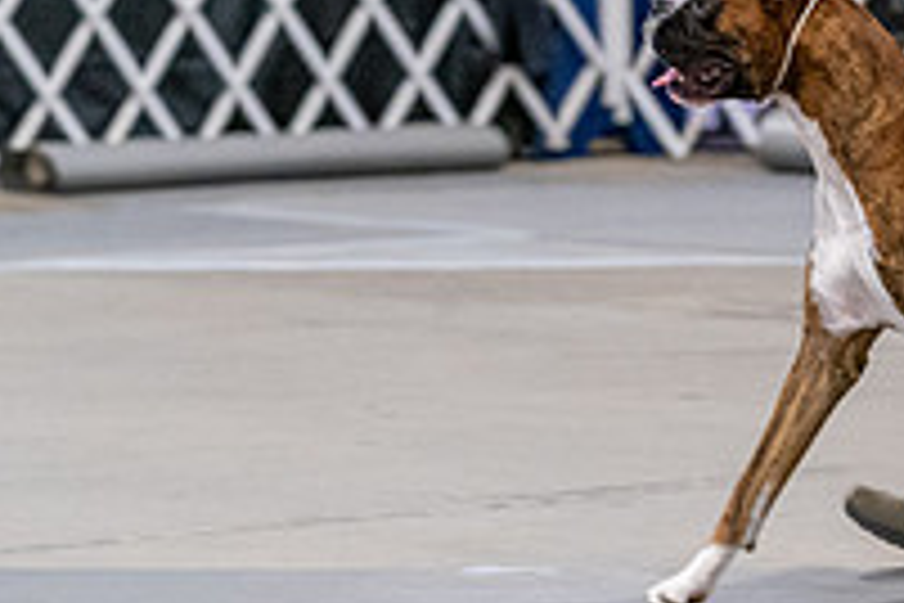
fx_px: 8336
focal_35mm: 332
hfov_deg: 6.2
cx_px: 868
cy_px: -52
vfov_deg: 4.1
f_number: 3.5
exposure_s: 1/250
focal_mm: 115
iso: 6400
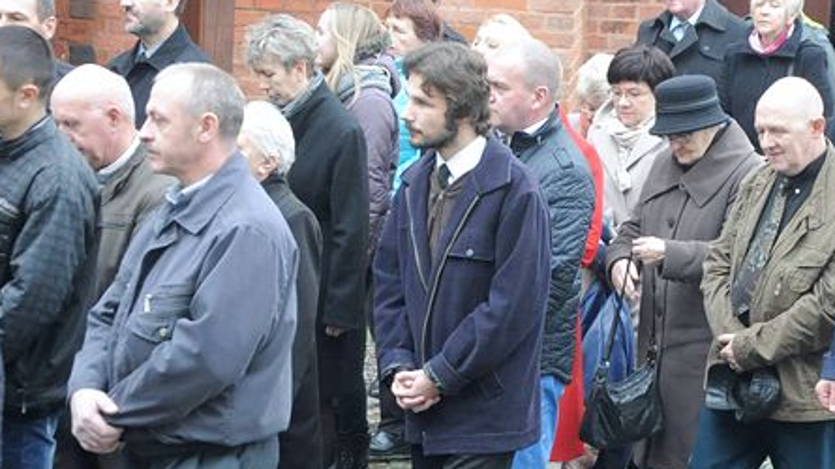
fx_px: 2988
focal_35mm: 135
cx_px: 567
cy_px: 361
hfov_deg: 15.9
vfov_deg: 9.0
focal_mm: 45
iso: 1600
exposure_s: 1/100
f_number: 5
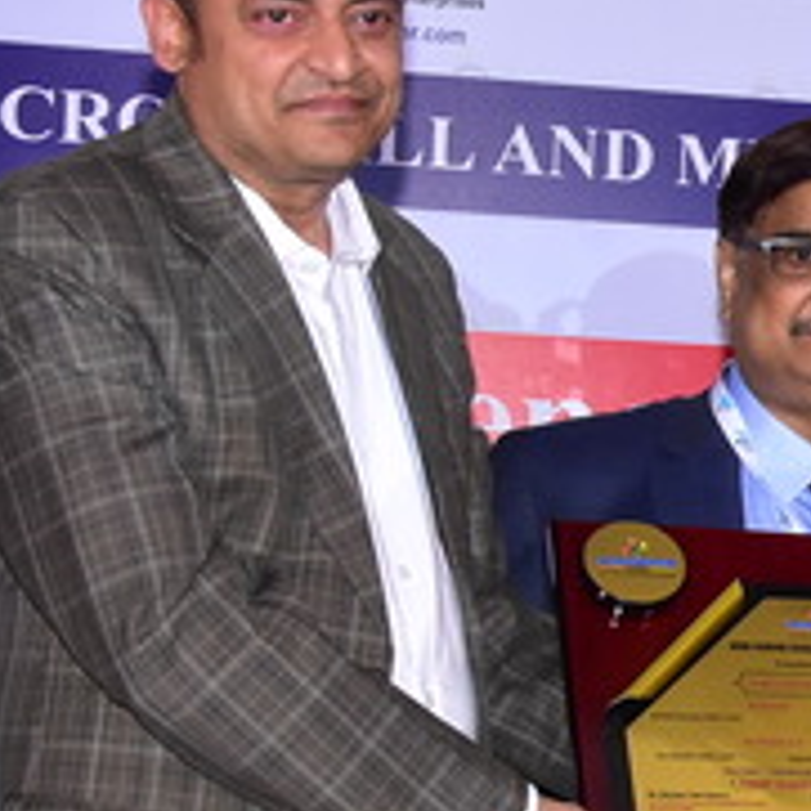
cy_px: 580
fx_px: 4480
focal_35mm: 169
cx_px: 1564
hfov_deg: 9.7
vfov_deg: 10.3
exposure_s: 1/125
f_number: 9
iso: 1250
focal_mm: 30
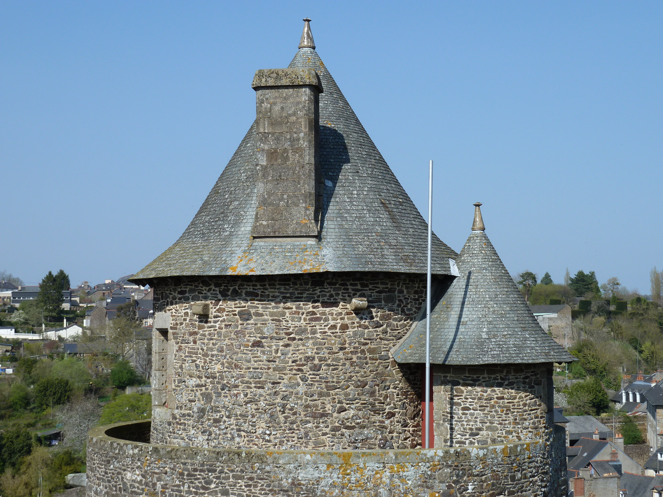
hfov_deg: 30.7
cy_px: 248
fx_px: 1207
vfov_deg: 23.3
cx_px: 332
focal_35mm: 63
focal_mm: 10.3
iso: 80
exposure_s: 1/400
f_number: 5
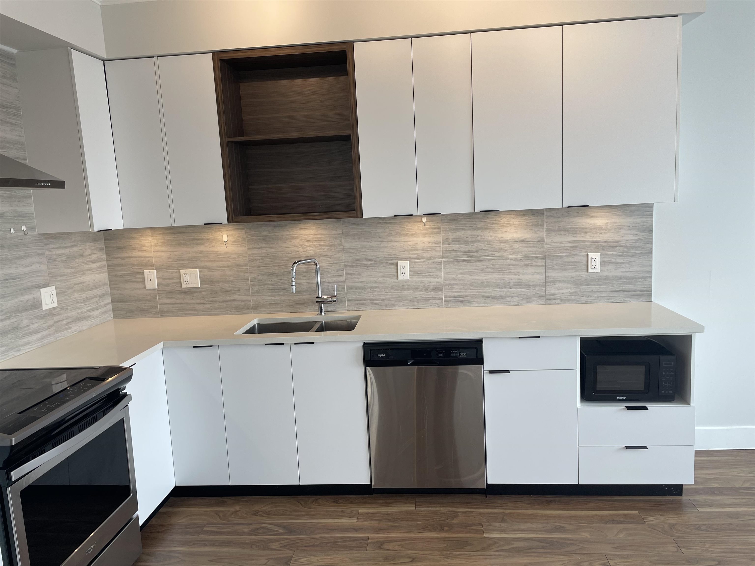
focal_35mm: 26
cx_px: 378
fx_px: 567
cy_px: 283
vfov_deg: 53.1
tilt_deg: -7.2
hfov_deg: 67.3
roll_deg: +3.0
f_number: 1.6
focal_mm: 4.2
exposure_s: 1/120
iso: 50
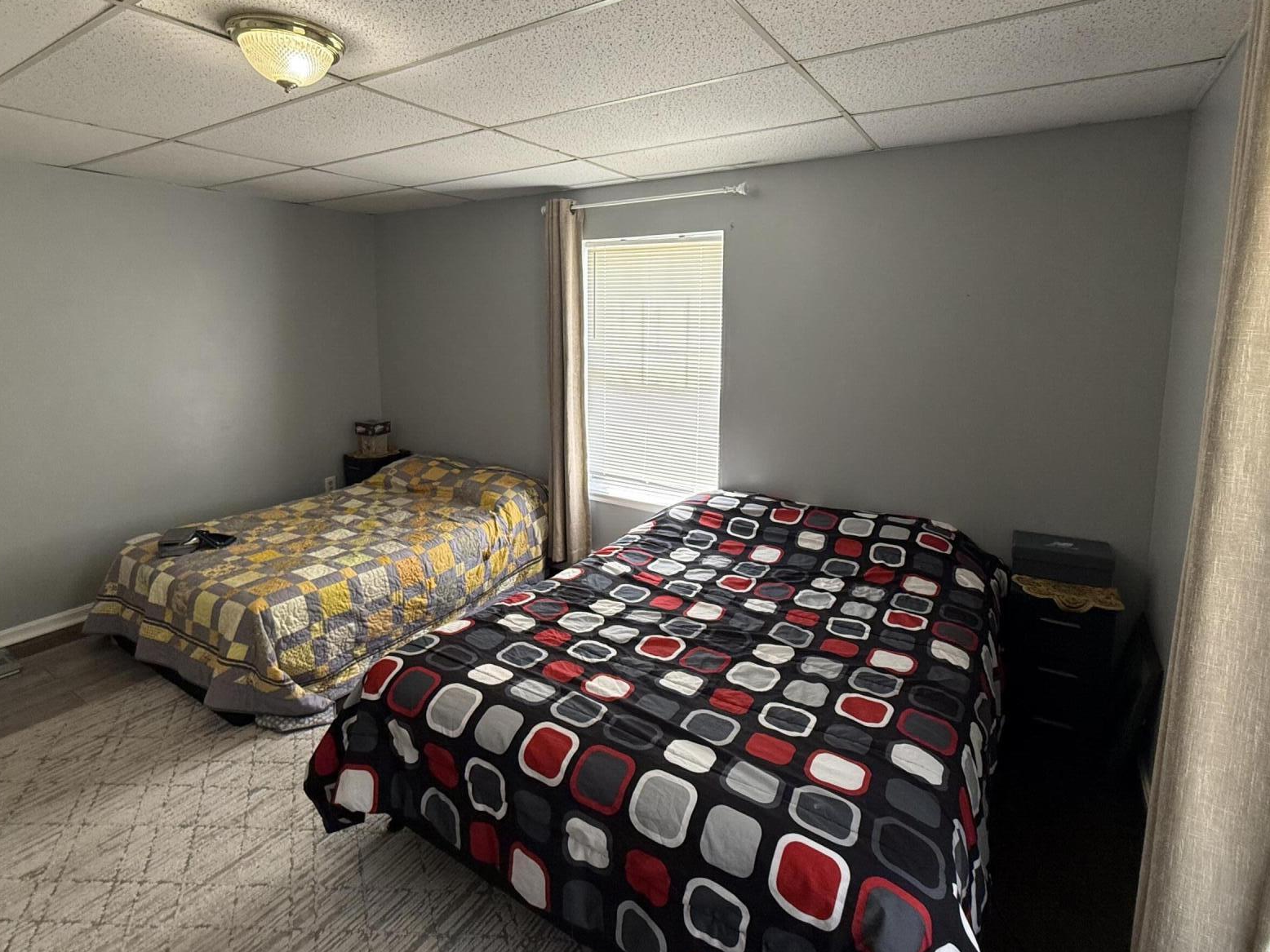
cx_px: 612
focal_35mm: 18
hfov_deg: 87.7
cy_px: 396
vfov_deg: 71.1
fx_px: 660
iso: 160
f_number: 2.2
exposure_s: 1/120
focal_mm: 2.22
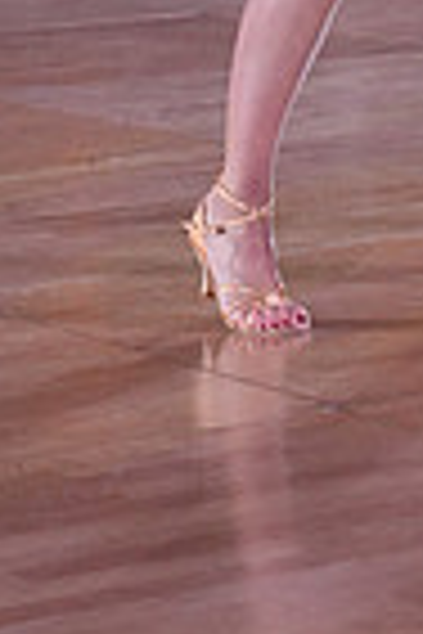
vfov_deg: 8.5
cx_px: 682
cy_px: -391
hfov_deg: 5.8
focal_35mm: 234
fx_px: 4124
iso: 1600
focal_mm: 57
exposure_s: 1/400
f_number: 4
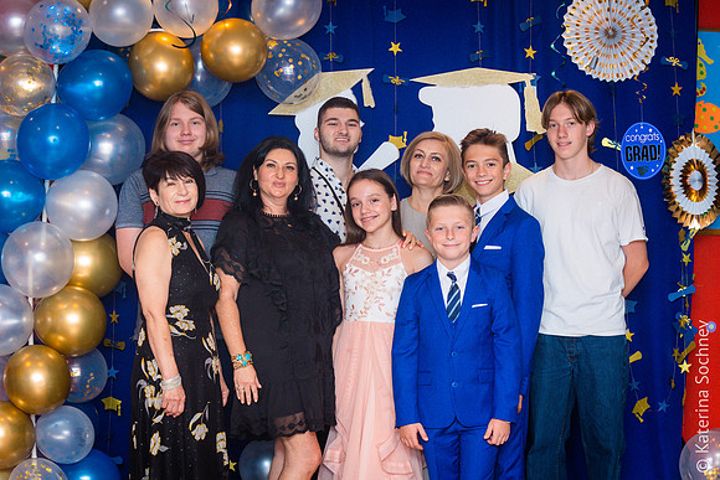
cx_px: 360
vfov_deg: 19.5
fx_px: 1400
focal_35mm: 70
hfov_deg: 28.8
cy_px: 240
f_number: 7.1
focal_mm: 70
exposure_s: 1/200
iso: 1600
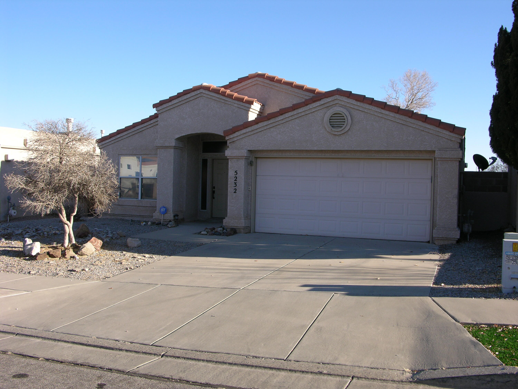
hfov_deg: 52.6
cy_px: 194
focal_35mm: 35
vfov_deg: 40.7
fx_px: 524
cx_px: 259
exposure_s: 1/167
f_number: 5
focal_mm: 8.9
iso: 50
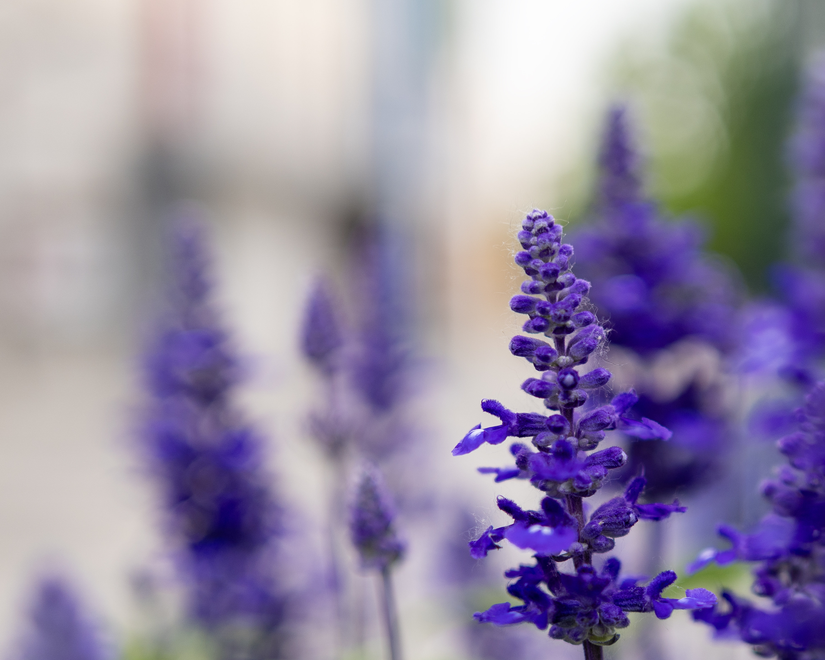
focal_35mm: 62
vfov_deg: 24.5
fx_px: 1514
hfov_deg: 30.1
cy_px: 442
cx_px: 592
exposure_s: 1/1600
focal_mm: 40
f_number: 2
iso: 250
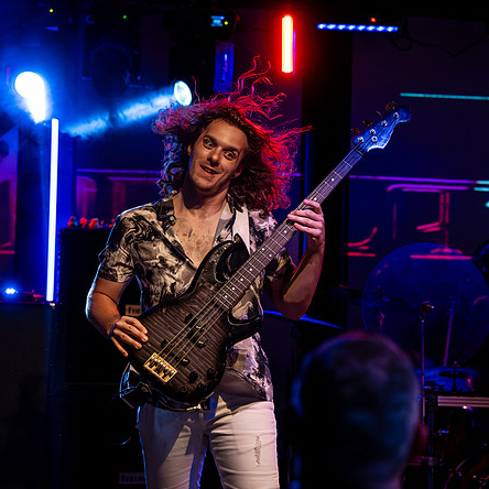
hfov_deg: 20.6
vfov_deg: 20.6
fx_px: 1343
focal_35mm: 84
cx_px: 271
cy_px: 243
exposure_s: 1/800
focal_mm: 65
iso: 10000
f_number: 2.8
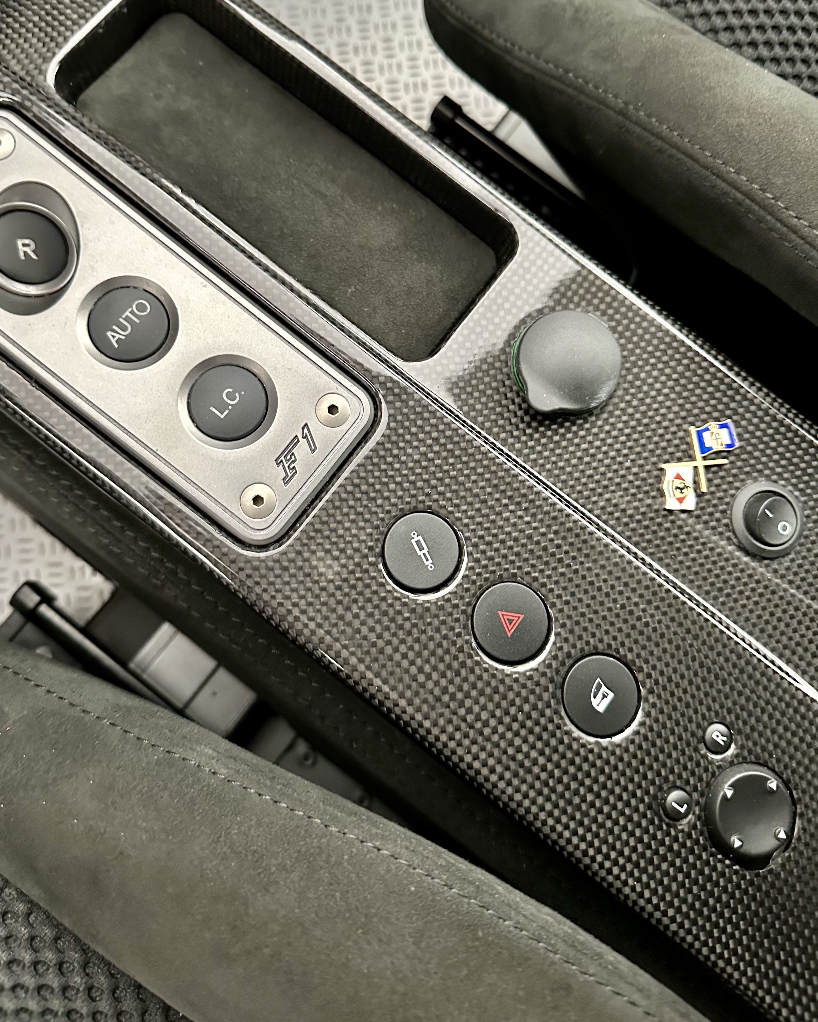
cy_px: 438
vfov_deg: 61.9
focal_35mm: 28
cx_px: 395
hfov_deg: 51.5
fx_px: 847
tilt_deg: -76.3
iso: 800
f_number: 1.78
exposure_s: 1/33
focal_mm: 6.86
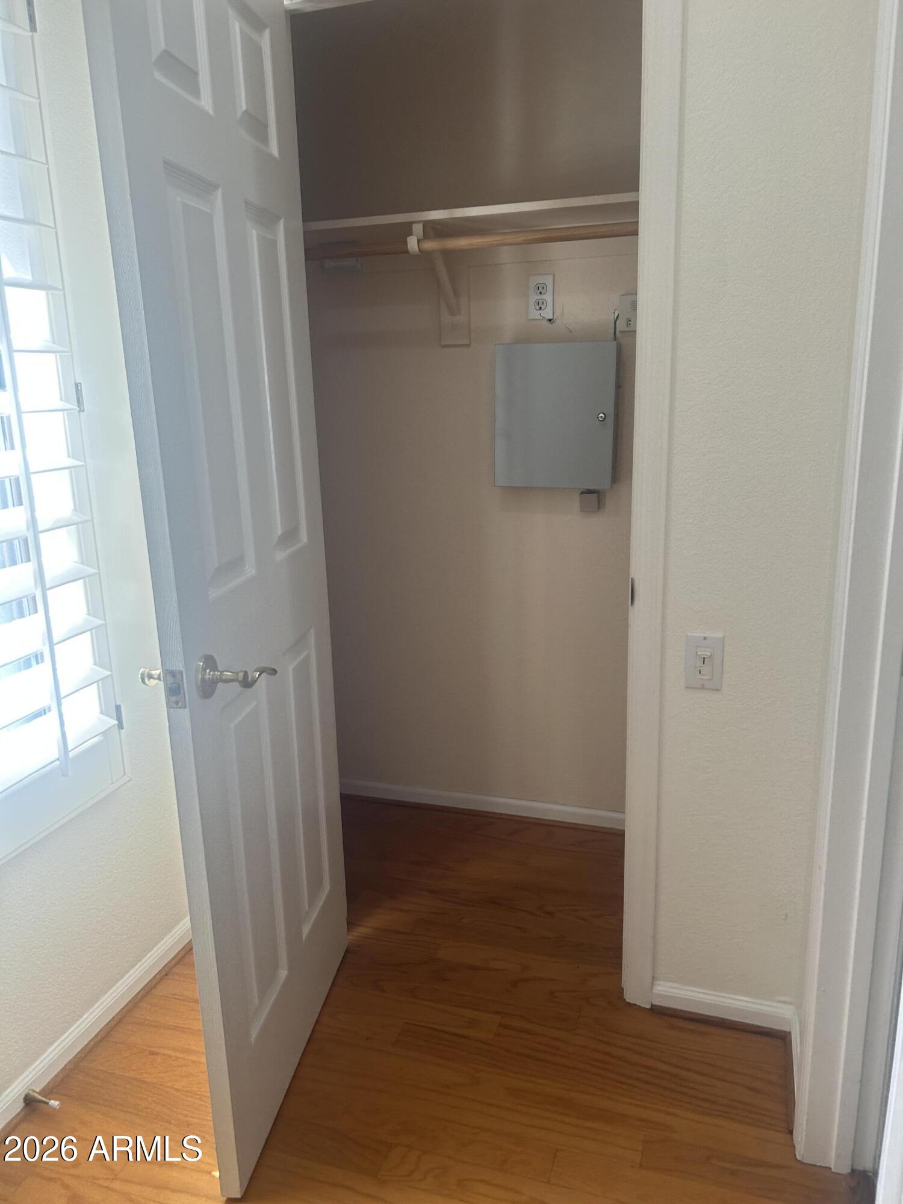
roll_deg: +1.2
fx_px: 904
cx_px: 452
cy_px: 602
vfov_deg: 67.3
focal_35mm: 26
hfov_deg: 53.1
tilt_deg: -14.8
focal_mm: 5.7
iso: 100
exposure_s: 1/120
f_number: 1.5
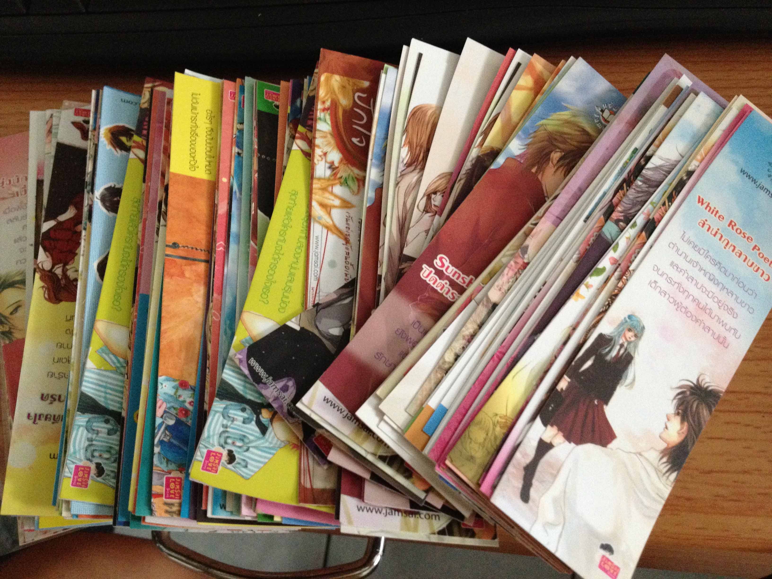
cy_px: 290
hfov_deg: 52.6
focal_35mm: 35
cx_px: 386
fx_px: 781
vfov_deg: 40.7
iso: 400
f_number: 2.4
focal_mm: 4.28
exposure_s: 1/17
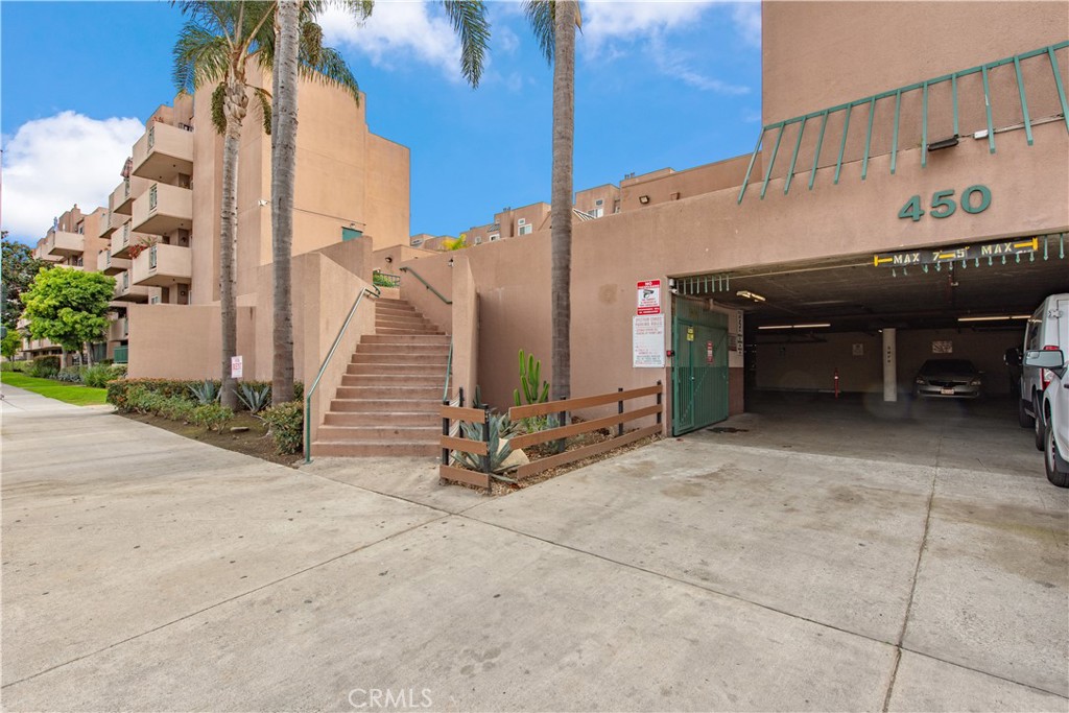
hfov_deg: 93.3
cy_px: 356
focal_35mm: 17
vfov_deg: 70.5
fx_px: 505
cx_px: 534
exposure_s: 1/320
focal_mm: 17
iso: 200
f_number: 9
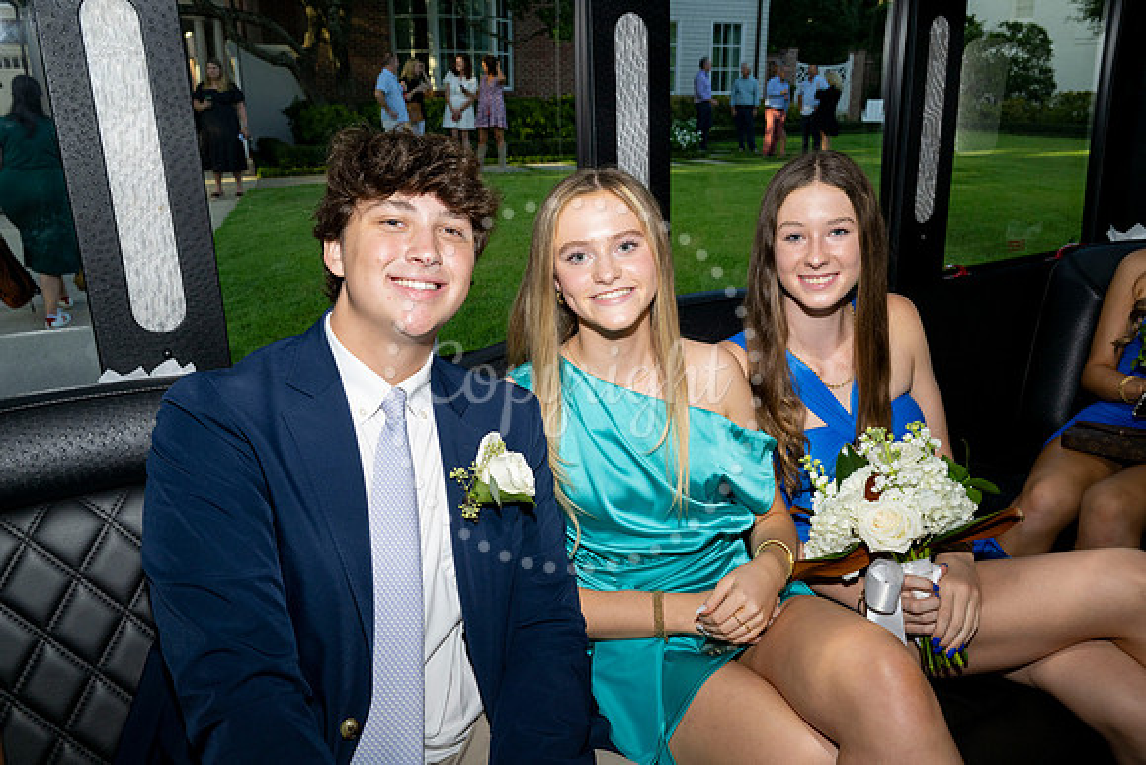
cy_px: 382
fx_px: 876
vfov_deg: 47.2
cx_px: 573
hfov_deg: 66.4
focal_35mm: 28
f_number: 7.1
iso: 400
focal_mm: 27.5
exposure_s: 1/100
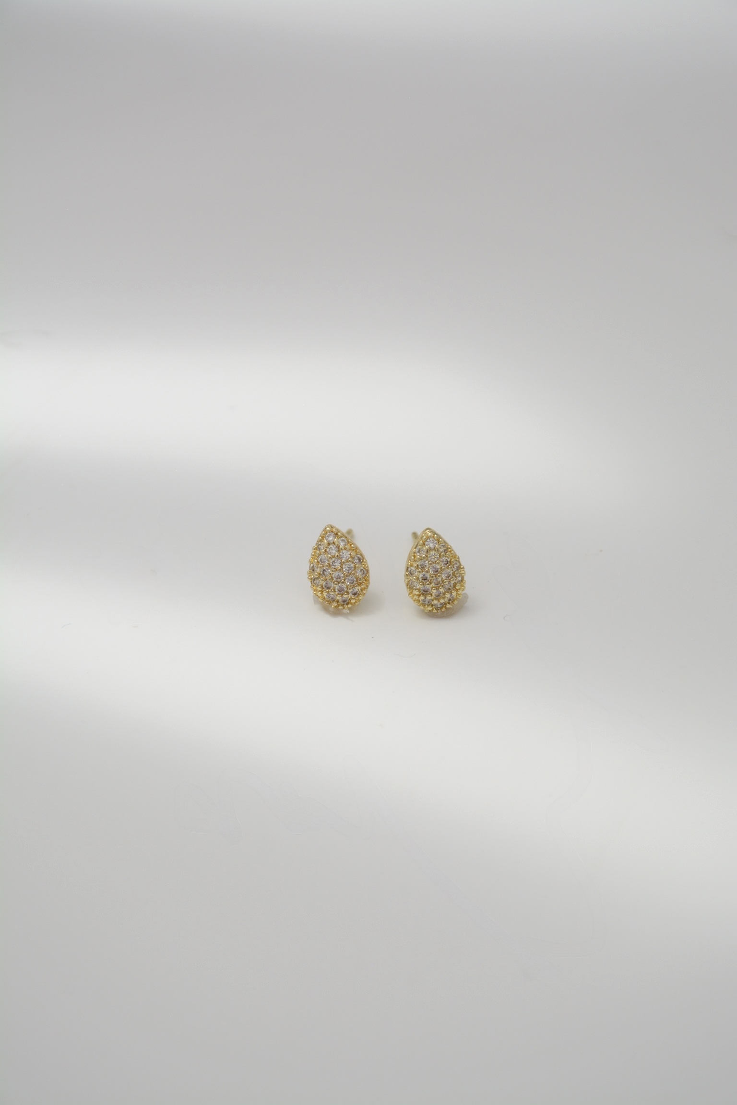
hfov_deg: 10.8
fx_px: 3915
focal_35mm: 128
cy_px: 552
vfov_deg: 16.1
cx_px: 368
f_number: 9
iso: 500
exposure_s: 1/1250
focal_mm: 85
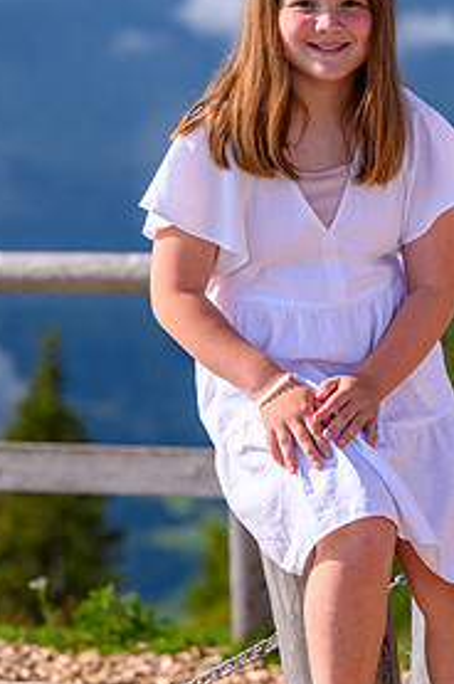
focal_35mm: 159
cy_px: 341
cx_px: 352
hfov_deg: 8.6
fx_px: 3015
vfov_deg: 12.9
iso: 100
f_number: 3.5
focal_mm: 98
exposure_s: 1/1600
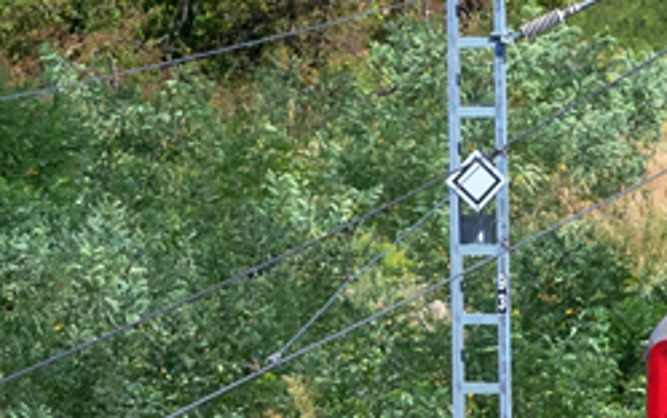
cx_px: 1058
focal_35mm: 412
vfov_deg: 3.2
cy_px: -90
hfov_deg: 5.0
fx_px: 7494
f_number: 9
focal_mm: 42
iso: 125
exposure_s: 1/640
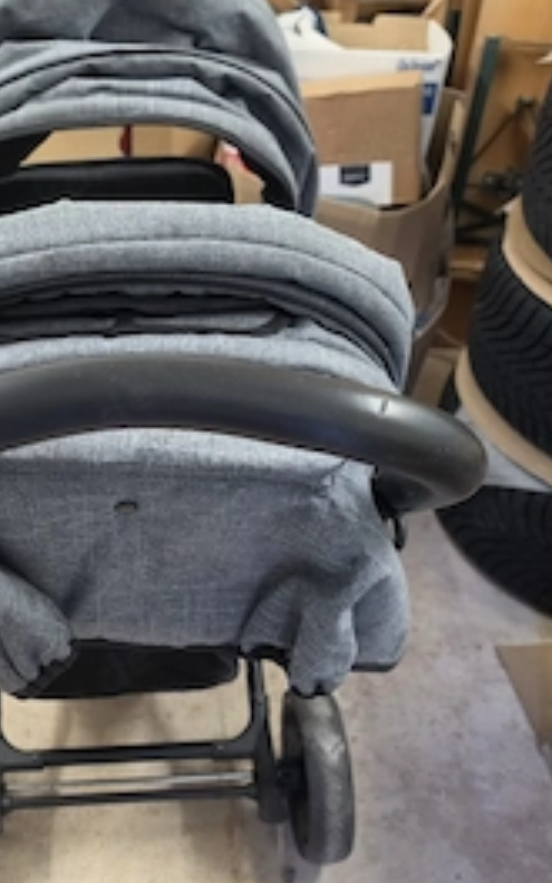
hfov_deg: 33.6
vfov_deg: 52.6
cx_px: 127
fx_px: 891
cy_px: 492
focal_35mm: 37
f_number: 1.4
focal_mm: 6.5
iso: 800
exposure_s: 1/101
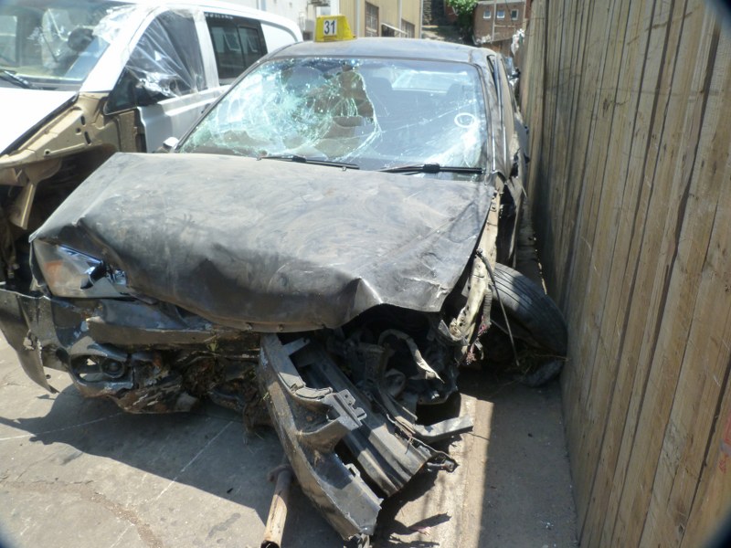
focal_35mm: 25
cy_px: 274
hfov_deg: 69.4
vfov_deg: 54.9
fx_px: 528
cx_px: 366
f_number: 4
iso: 125
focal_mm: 4.5
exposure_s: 1/250
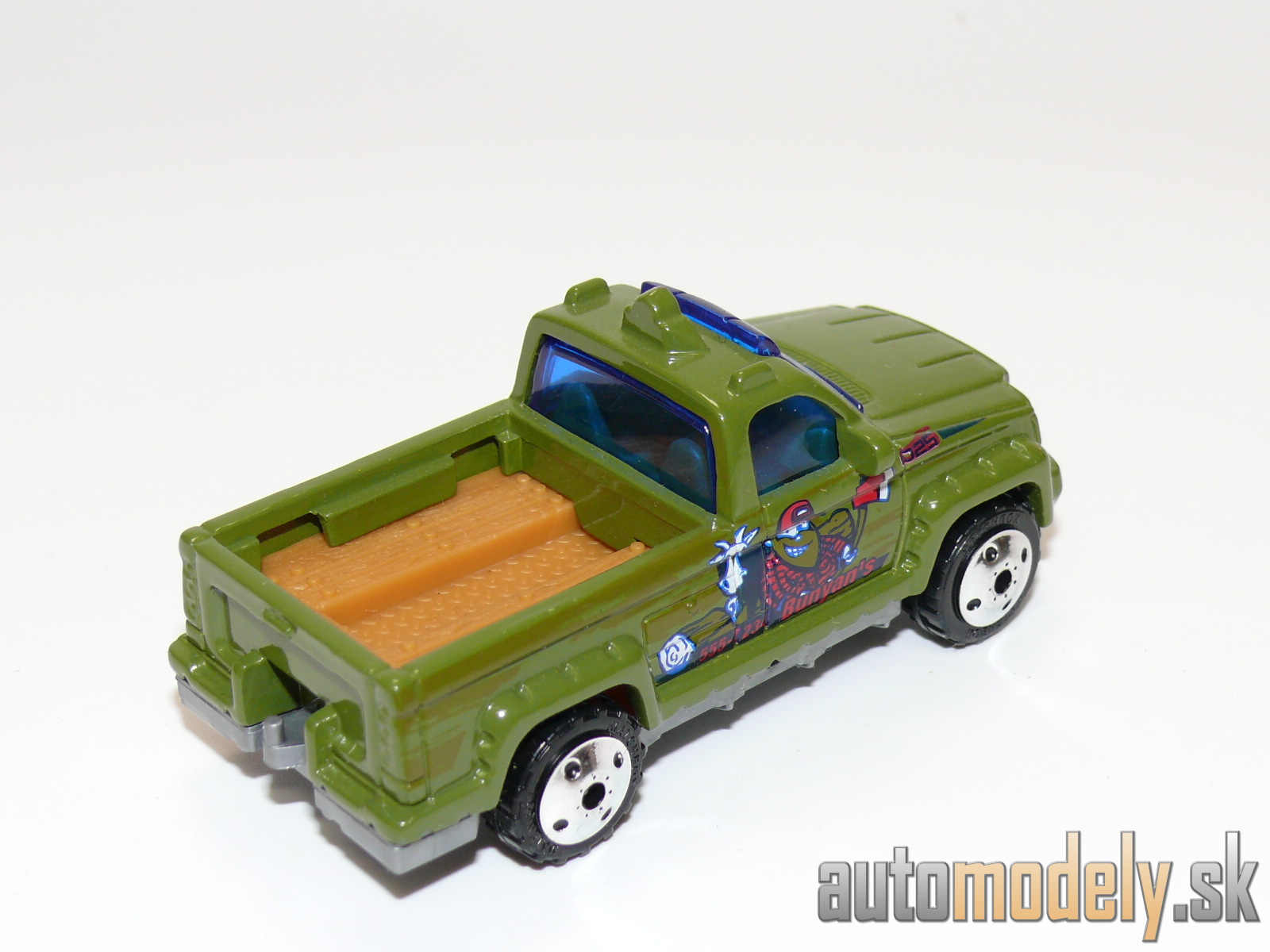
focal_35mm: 74
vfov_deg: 19.9
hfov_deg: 26.3
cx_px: 635
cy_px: 476
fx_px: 2715
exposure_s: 1/30
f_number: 4
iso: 100
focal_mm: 11.2
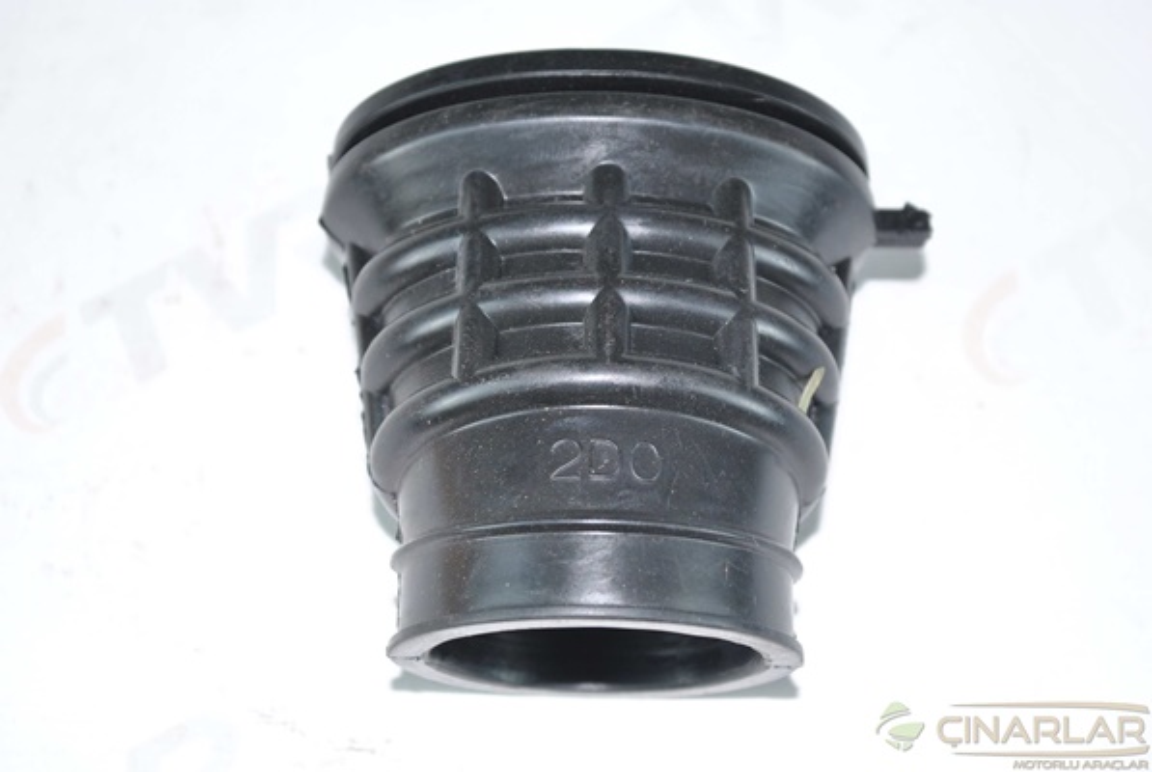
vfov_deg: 16.6
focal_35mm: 82
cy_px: 386
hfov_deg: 24.6
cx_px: 576
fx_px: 2644
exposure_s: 1/20
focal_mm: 55
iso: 200
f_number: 6.3
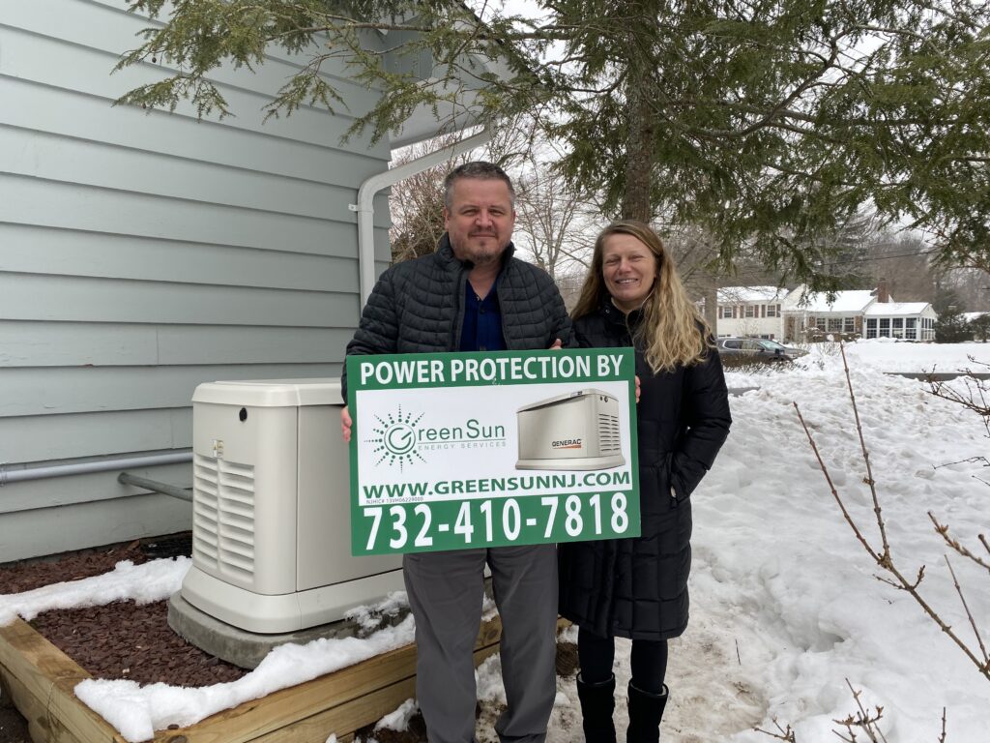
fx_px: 744
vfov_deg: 53.1
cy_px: 372
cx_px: 495
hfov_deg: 67.3
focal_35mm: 26
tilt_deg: -1.8
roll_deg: +0.1
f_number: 1.8
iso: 32
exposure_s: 1/573
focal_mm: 4.25
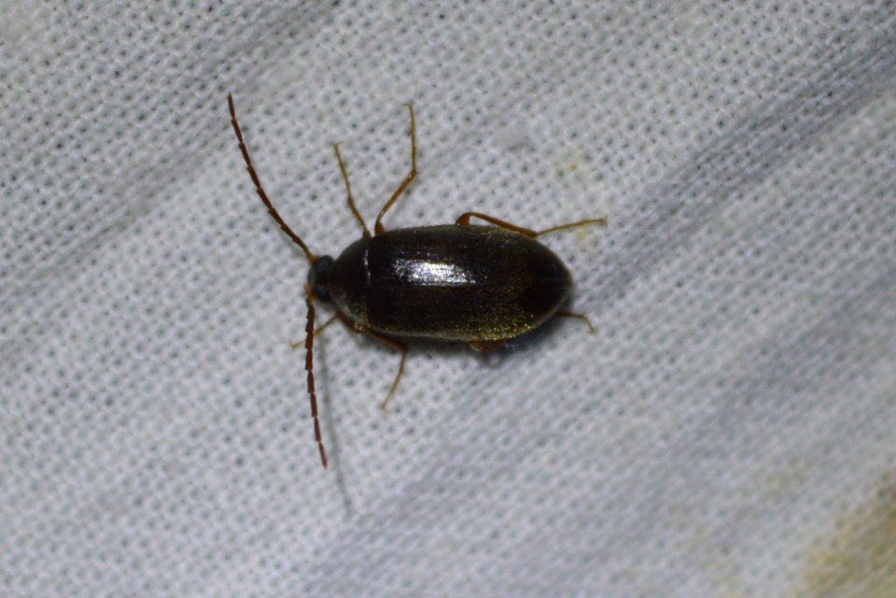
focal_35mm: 82
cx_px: 448
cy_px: 299
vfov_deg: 16.6
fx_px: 2053
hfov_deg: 24.6
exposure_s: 1/125
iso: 400
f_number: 5.6
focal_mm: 55
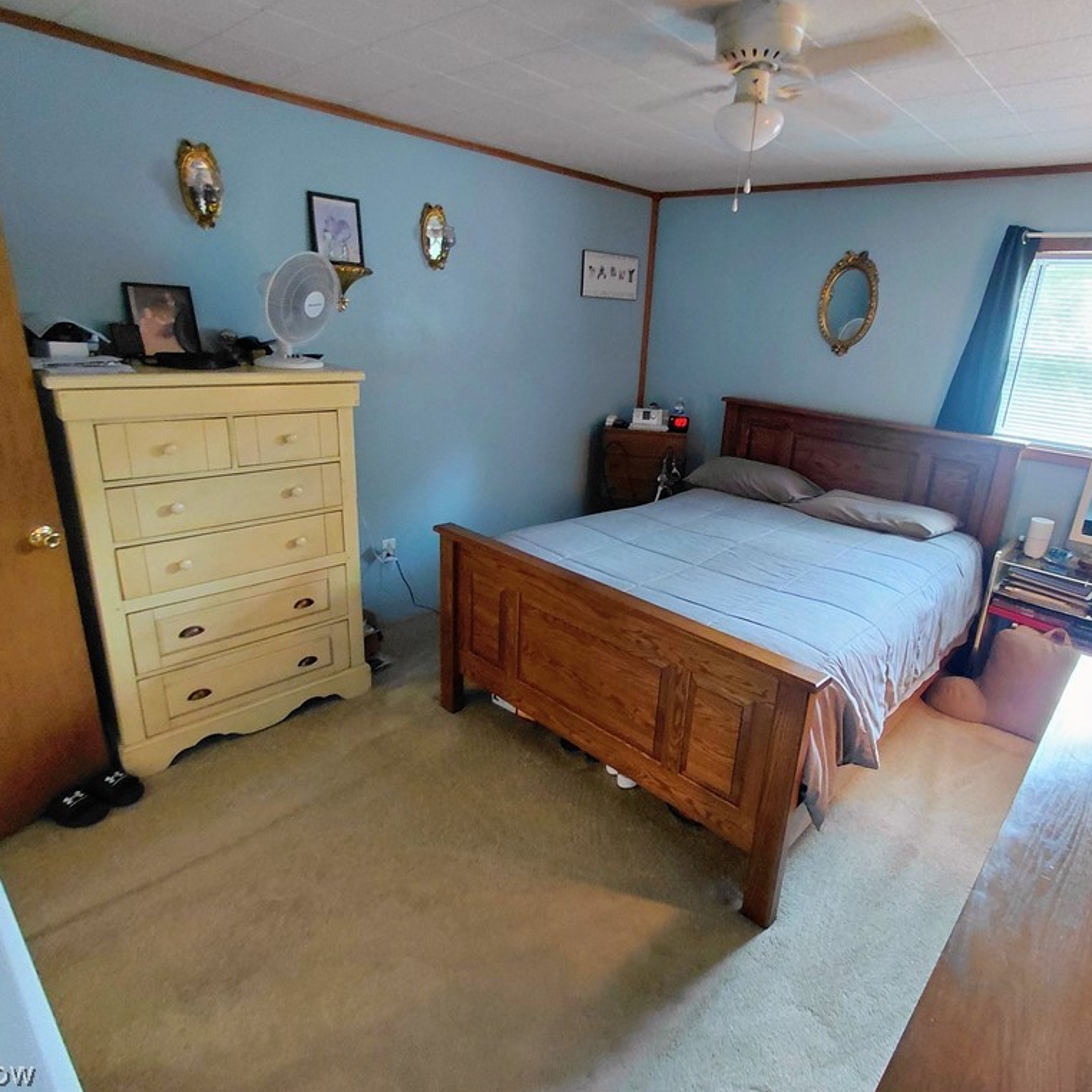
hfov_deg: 77.3
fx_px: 678
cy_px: 546
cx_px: 619
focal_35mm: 19
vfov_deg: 77.7
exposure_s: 1/30
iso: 250
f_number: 2.2
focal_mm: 1.64
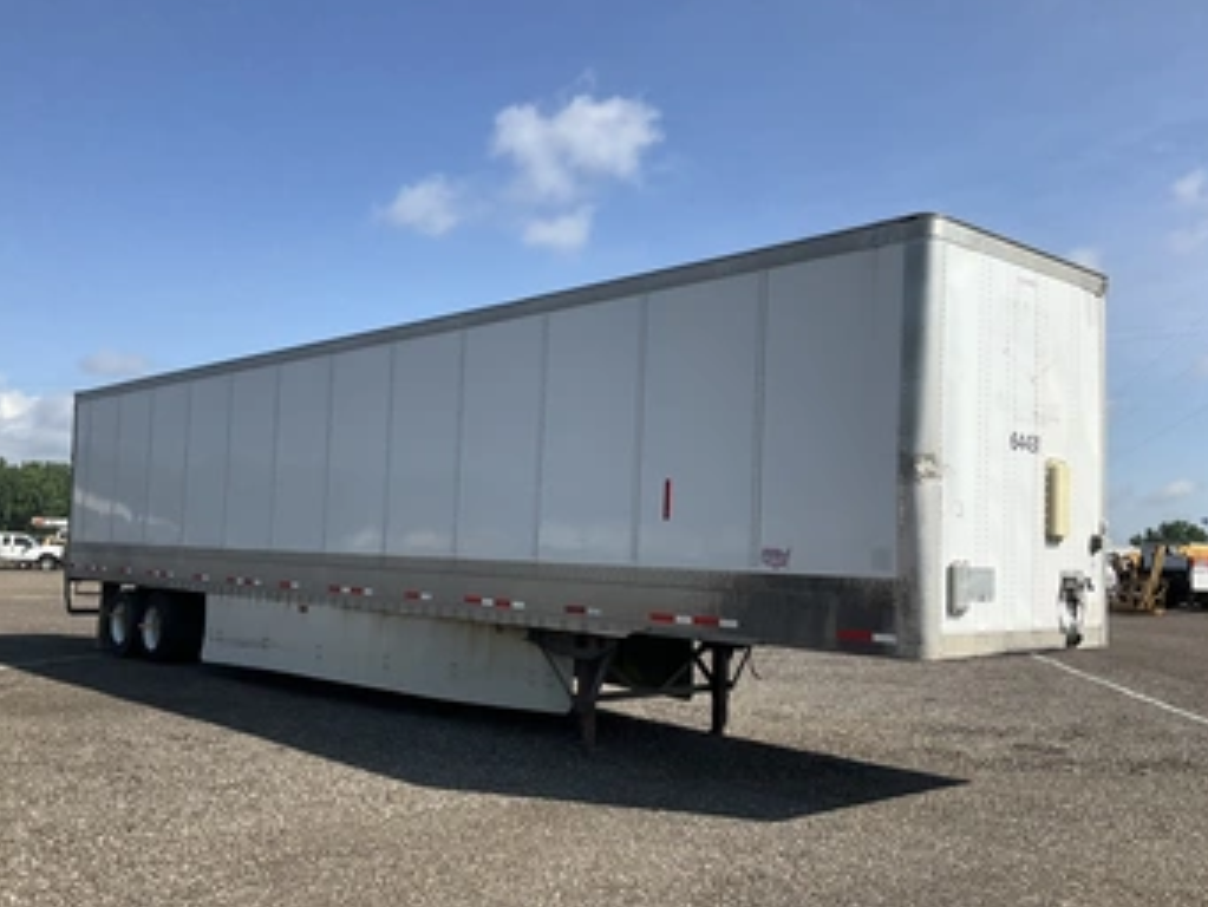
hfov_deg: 53.9
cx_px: 638
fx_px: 1187
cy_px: 461
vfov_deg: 41.8
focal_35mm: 34
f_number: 1.8
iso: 25
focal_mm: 3
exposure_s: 1/2058
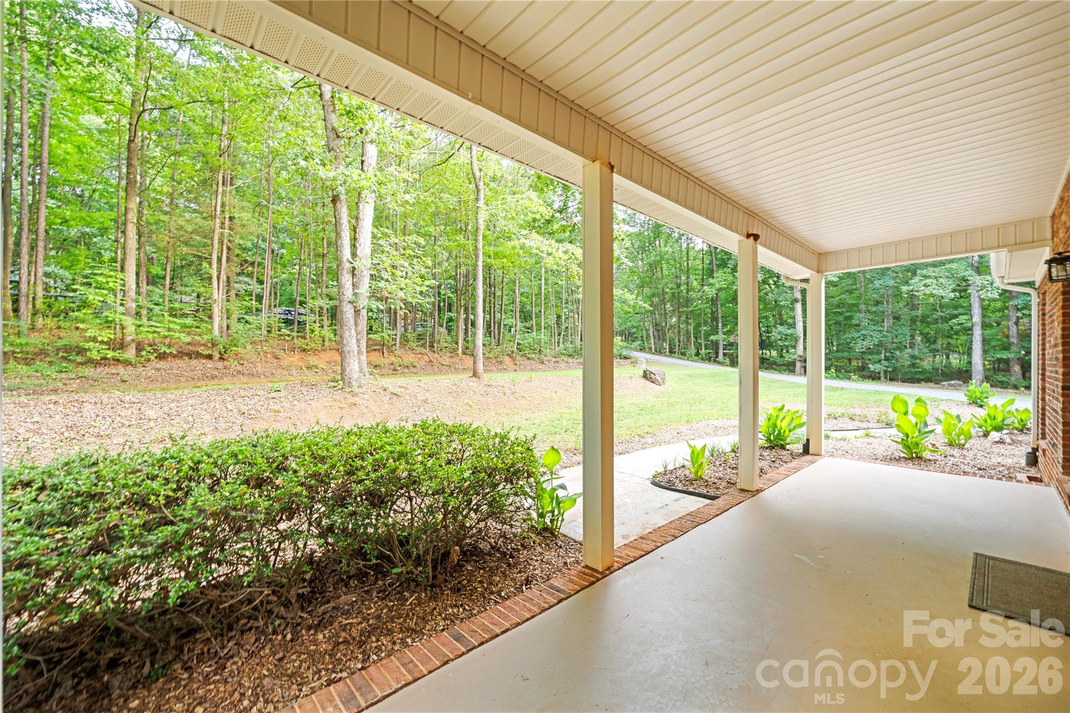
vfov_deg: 85.4
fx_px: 386
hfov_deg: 108.3
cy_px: 356
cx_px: 535
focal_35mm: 13
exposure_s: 1/1.25
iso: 125
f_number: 9
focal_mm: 13
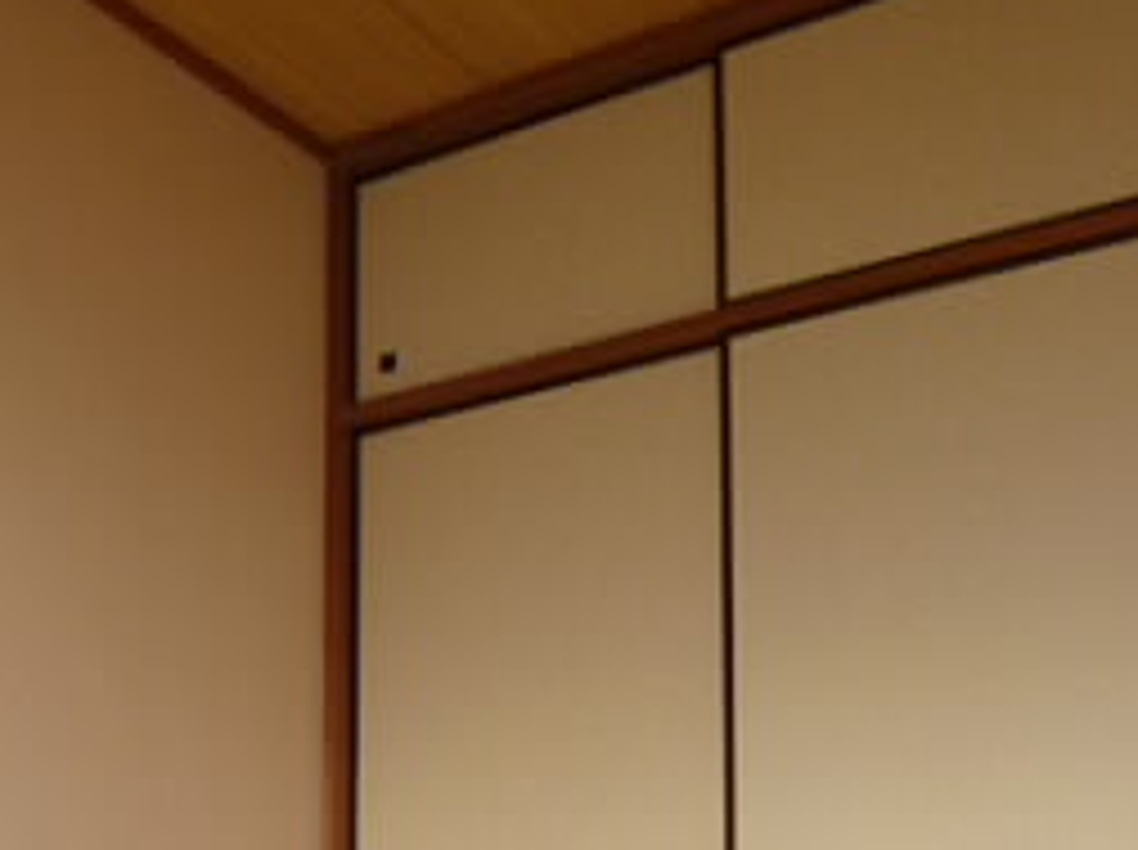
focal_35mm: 57
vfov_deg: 23.6
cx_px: 337
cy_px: 998
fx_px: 1871
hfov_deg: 33.4
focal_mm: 4.3
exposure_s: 1/100
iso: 100
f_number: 2.5
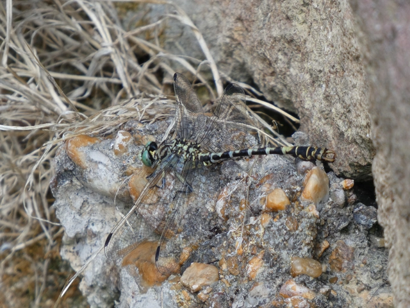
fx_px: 8066
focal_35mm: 681
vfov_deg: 2.2
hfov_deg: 2.9
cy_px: 154
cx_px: 205
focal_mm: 121.9
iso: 100
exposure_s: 1/100
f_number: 5.6
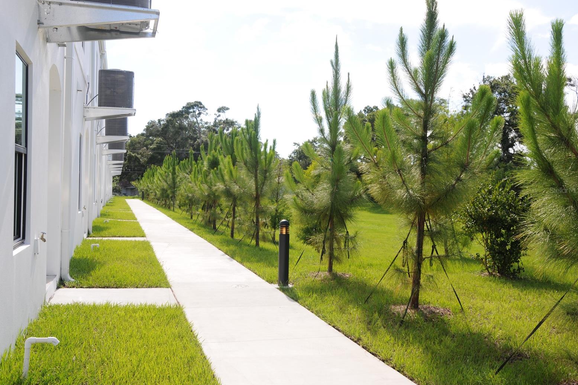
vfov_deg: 35.9
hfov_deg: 51.9
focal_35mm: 37
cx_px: 285
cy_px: 190
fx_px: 594
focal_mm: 24
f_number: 7.1
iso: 200
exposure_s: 1/200
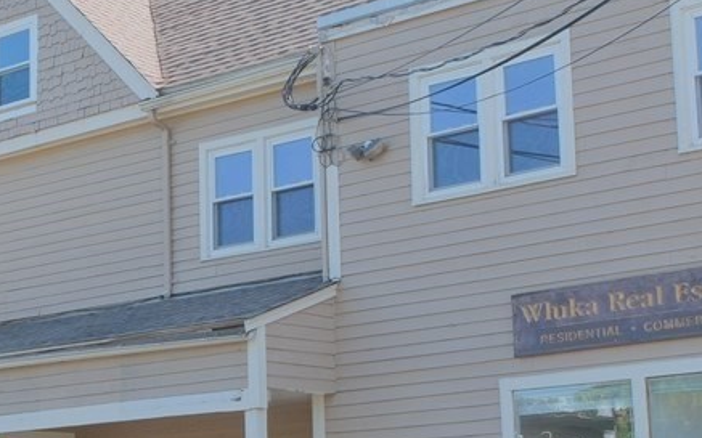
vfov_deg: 15.2
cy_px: 269
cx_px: 87
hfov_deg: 23.5
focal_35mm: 86
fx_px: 1645
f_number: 8
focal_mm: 12.2
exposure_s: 1/120
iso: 500
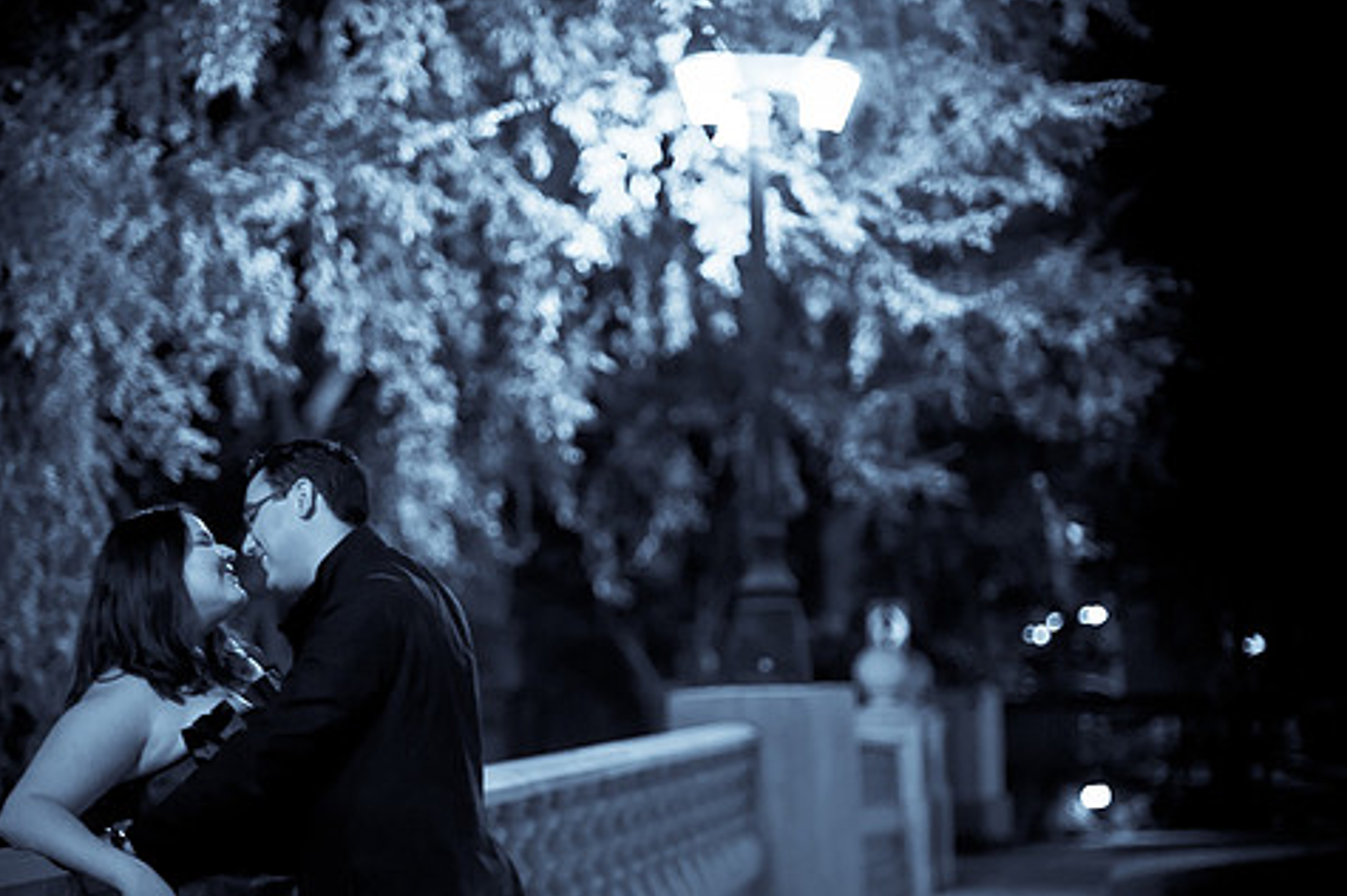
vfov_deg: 22.2
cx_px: 638
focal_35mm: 61
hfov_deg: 32.9
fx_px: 2281
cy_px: 536
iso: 3200
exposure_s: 1/80
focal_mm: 50
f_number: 1.4
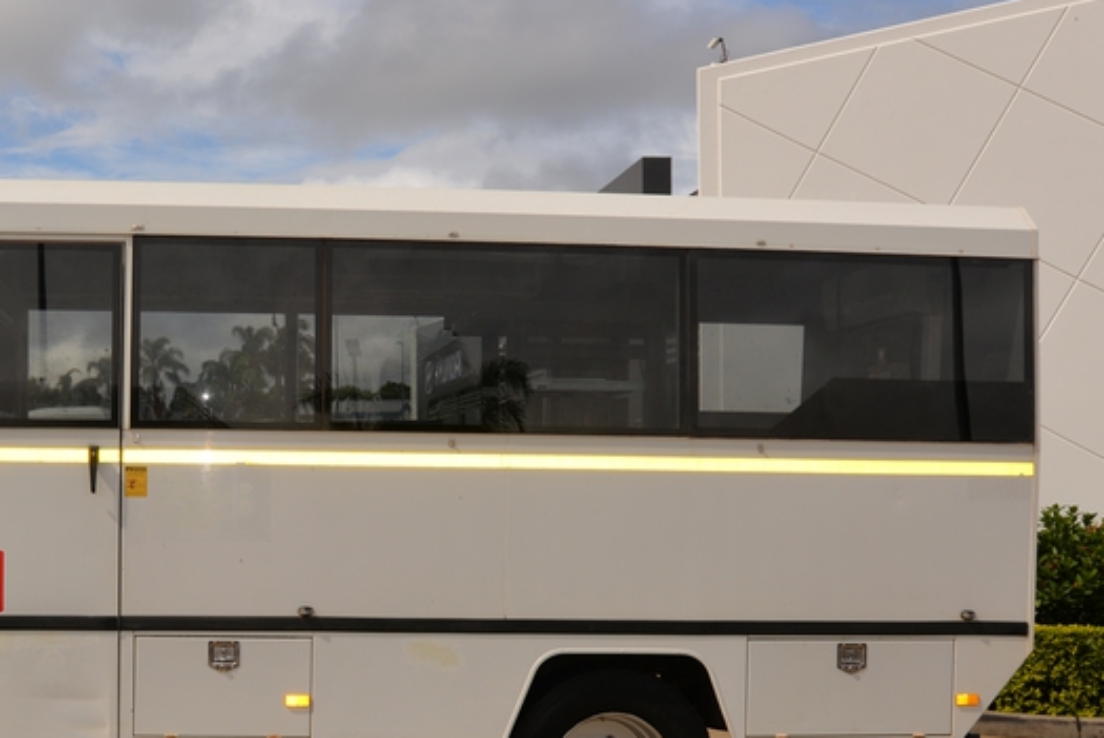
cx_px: 261
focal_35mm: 45
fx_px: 1381
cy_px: 536
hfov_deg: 42.1
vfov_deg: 29.5
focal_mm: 23
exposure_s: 1/200
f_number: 10
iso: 100
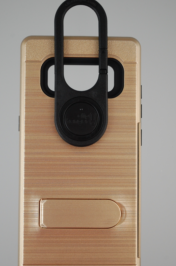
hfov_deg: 13.6
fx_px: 740
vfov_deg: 20.3
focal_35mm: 101
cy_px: 141
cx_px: 87
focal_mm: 55
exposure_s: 1/30
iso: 560
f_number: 5.6
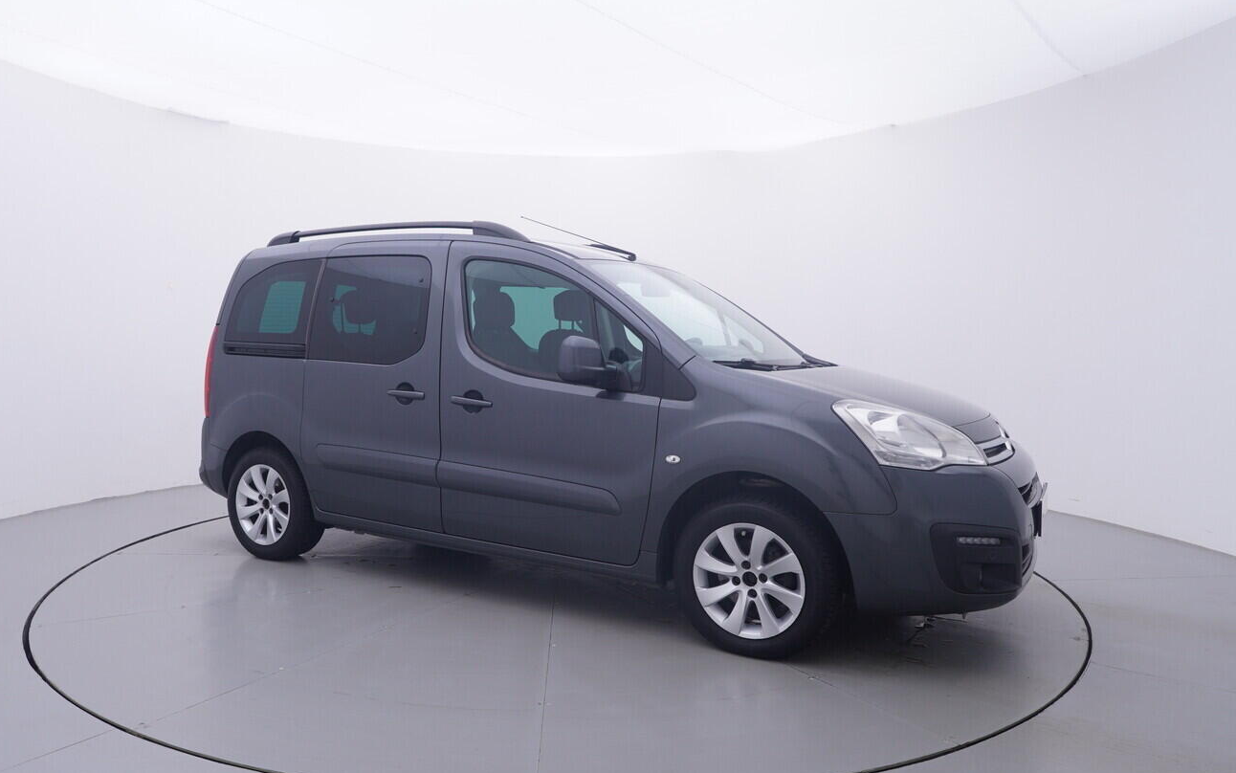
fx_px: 861
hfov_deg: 71.1
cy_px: 388
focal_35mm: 26
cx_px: 555
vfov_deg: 48.3
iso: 200
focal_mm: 15
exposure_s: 1/80
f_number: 5
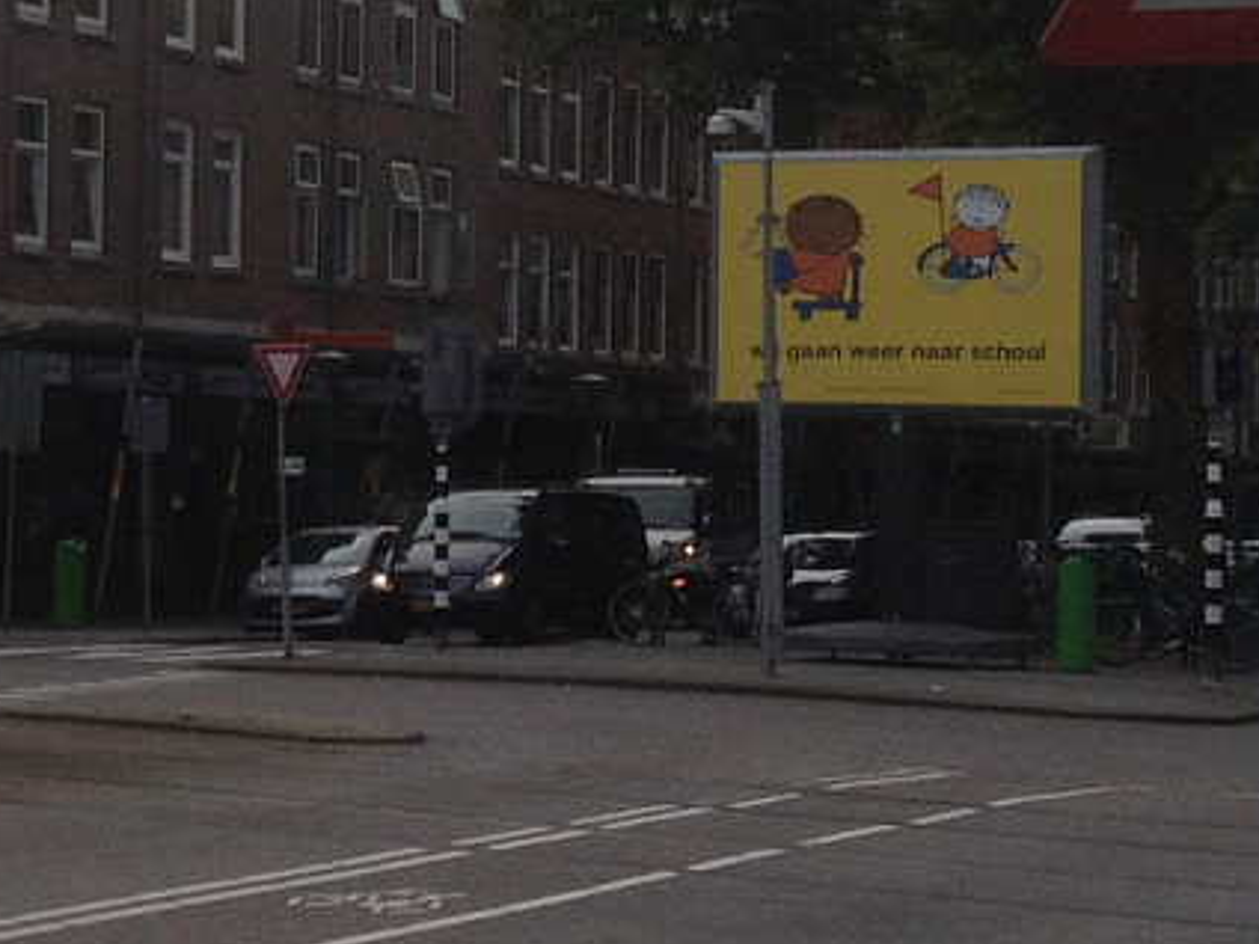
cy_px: 303
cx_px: -428
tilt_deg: +2.1
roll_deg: -1.2
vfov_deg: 11.2
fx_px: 4801
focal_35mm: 132
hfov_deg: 14.3
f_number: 2.4
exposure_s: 1/2513
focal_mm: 4.28
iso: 50
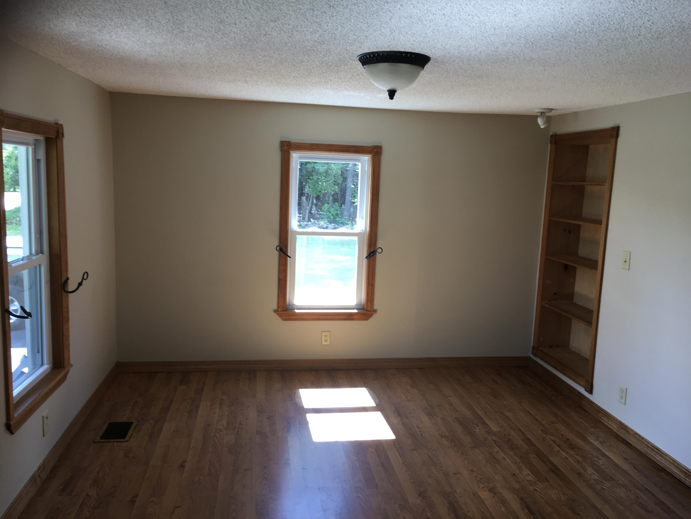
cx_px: 346
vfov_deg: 48.2
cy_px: 260
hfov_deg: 61.7
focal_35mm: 29
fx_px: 579
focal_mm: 4.15
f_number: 2.2
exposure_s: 1/40
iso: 32
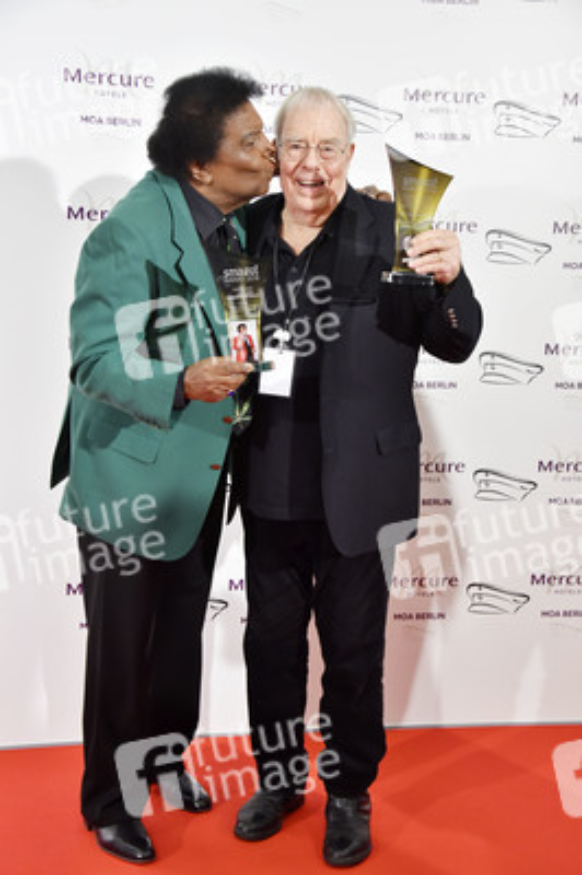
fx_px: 1409
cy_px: 438
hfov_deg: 23.3
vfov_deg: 34.5
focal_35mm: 58
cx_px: 291
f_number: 5.6
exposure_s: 1/125
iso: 1600
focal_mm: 58
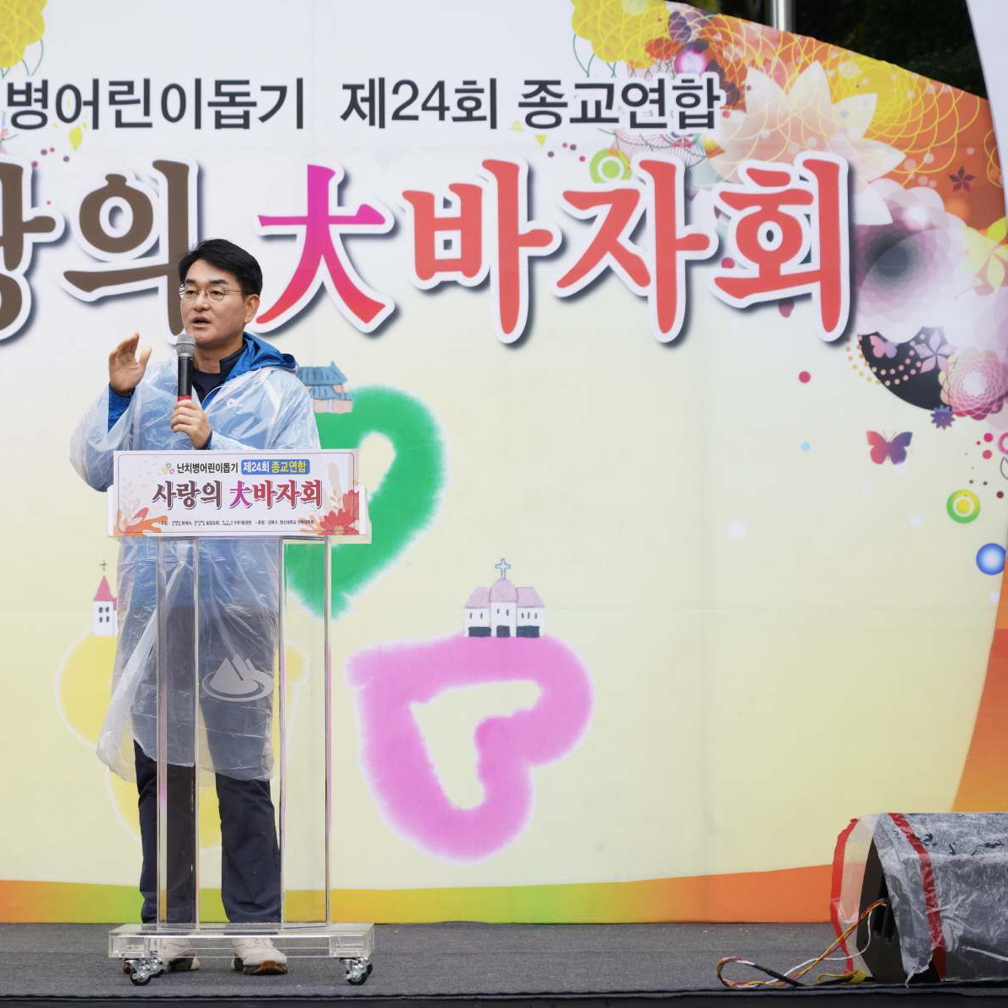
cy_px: 503
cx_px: 255
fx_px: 3624
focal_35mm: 110
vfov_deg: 15.8
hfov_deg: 15.8
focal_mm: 86
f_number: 4.5
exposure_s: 1/125
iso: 160
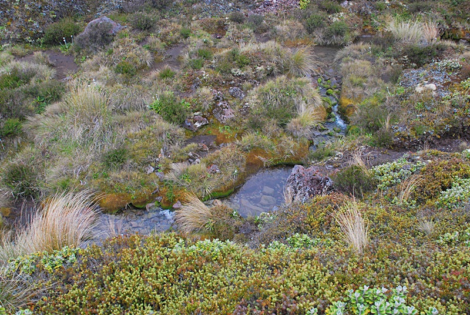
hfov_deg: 57.2
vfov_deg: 40.1
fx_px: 431
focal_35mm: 33
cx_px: 235
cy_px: 158
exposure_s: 1/125
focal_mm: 22
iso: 400
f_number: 5.6
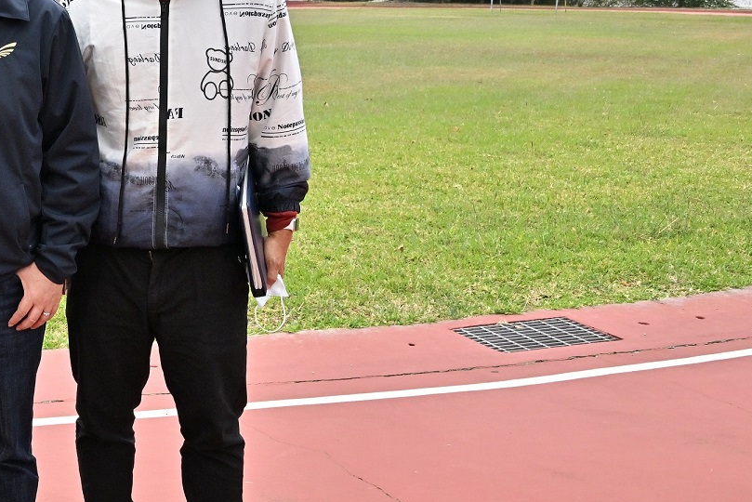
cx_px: -34
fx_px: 1254
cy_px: 202
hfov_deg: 30.5
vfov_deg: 22.6
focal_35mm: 60
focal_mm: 28
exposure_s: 1/800
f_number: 14
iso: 640
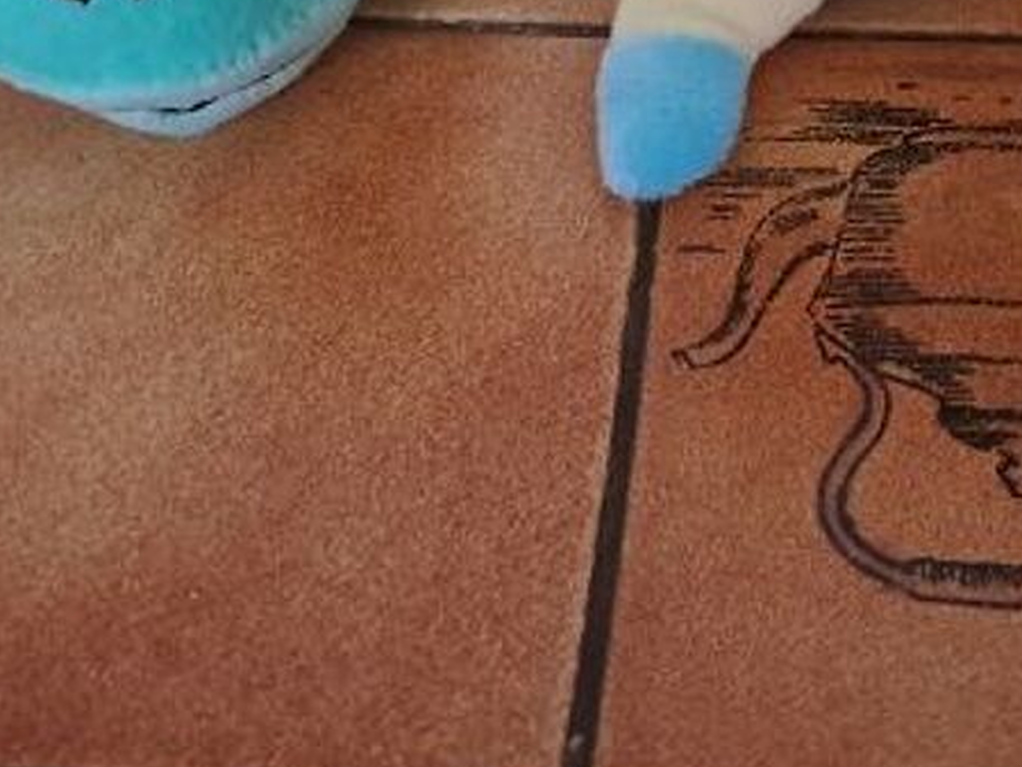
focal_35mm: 60
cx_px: 747
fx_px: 1772
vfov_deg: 23.7
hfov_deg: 31.7
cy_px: 54
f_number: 1.8
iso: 1000
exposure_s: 1/20
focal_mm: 4
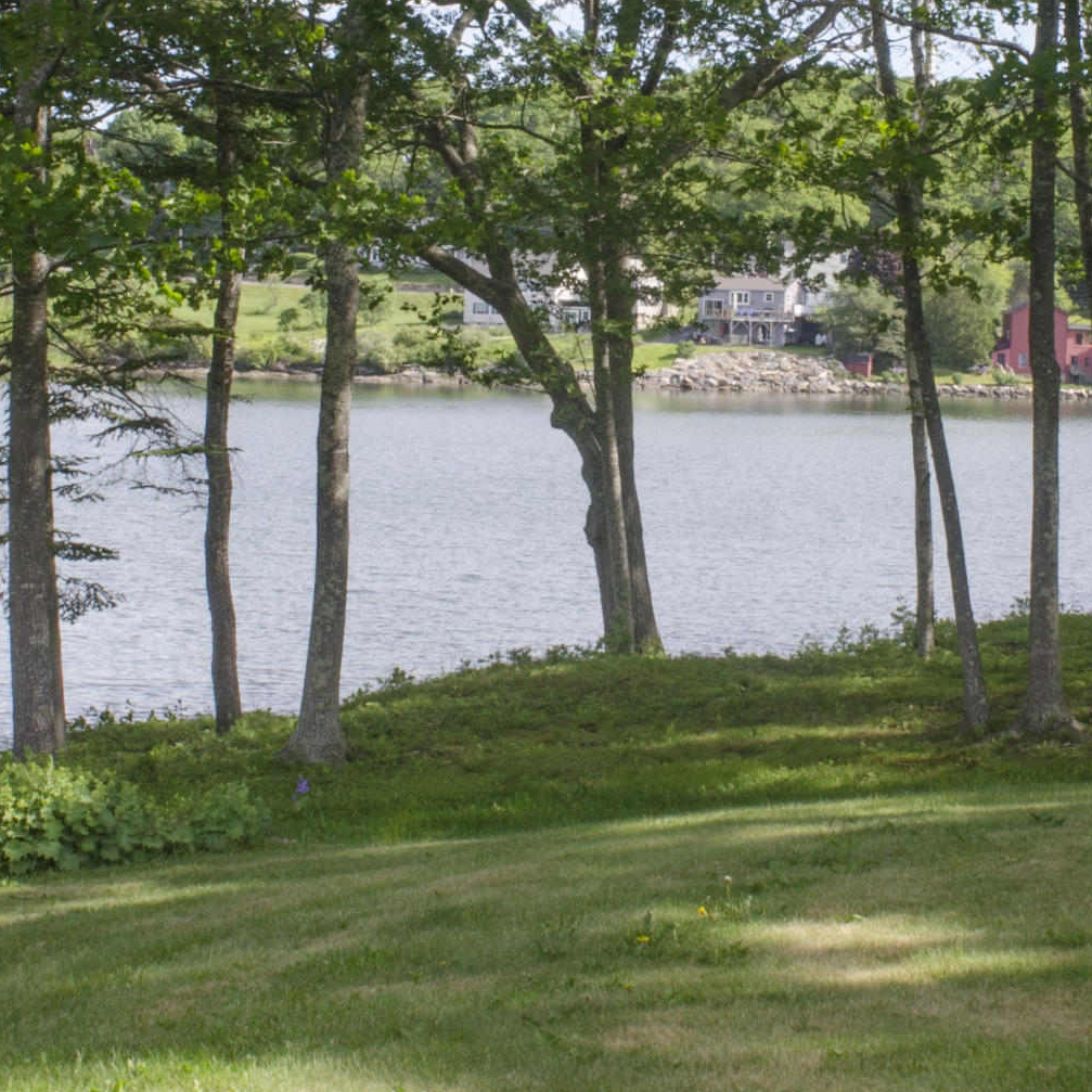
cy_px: 316
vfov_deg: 19.0
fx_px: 3248
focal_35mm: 91
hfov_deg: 19.1
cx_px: 667
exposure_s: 1/50
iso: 200
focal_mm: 24
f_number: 22
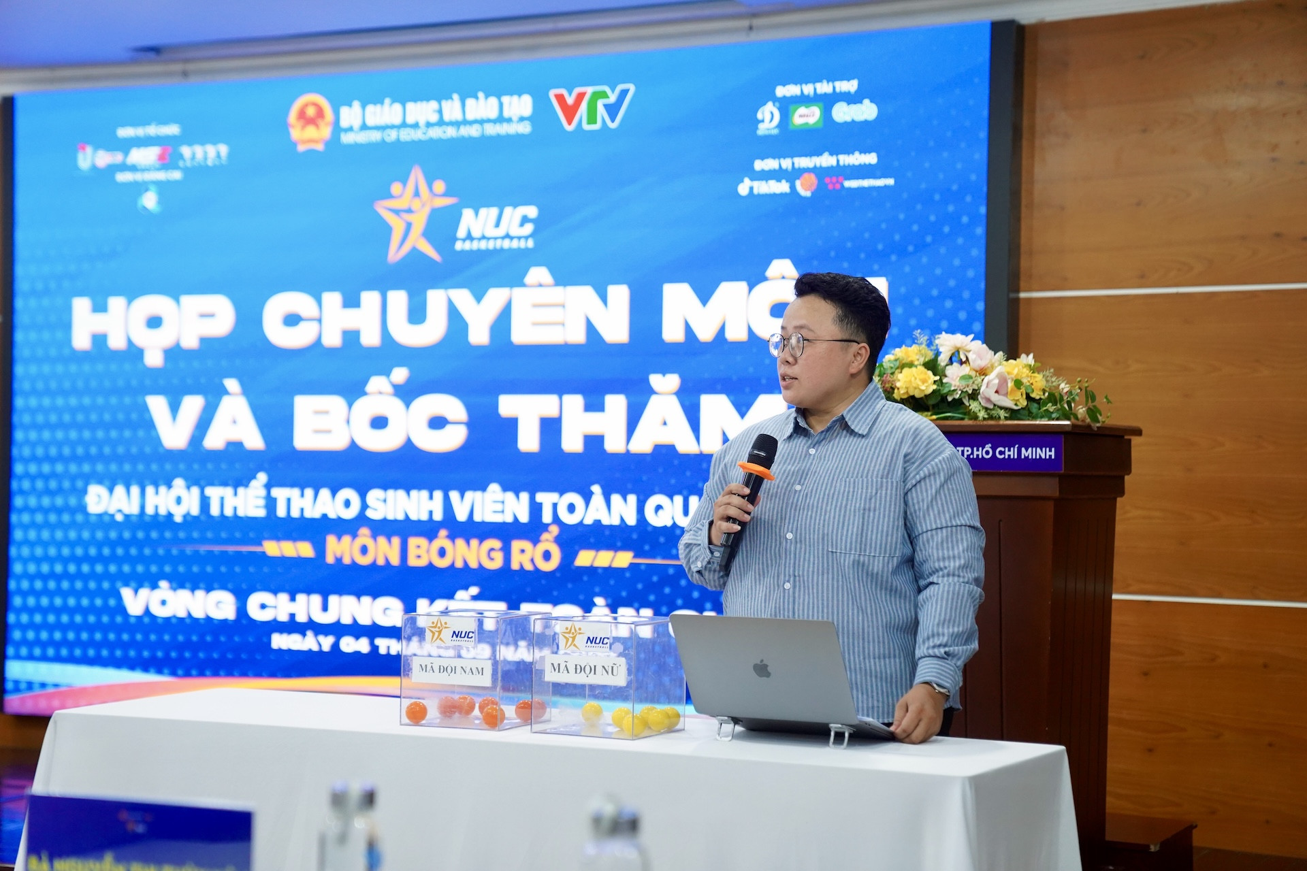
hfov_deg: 32.4
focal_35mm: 62
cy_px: 436
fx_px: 2251
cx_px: 654
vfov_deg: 21.9
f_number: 2.8
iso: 3200
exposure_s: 1/400
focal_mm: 62
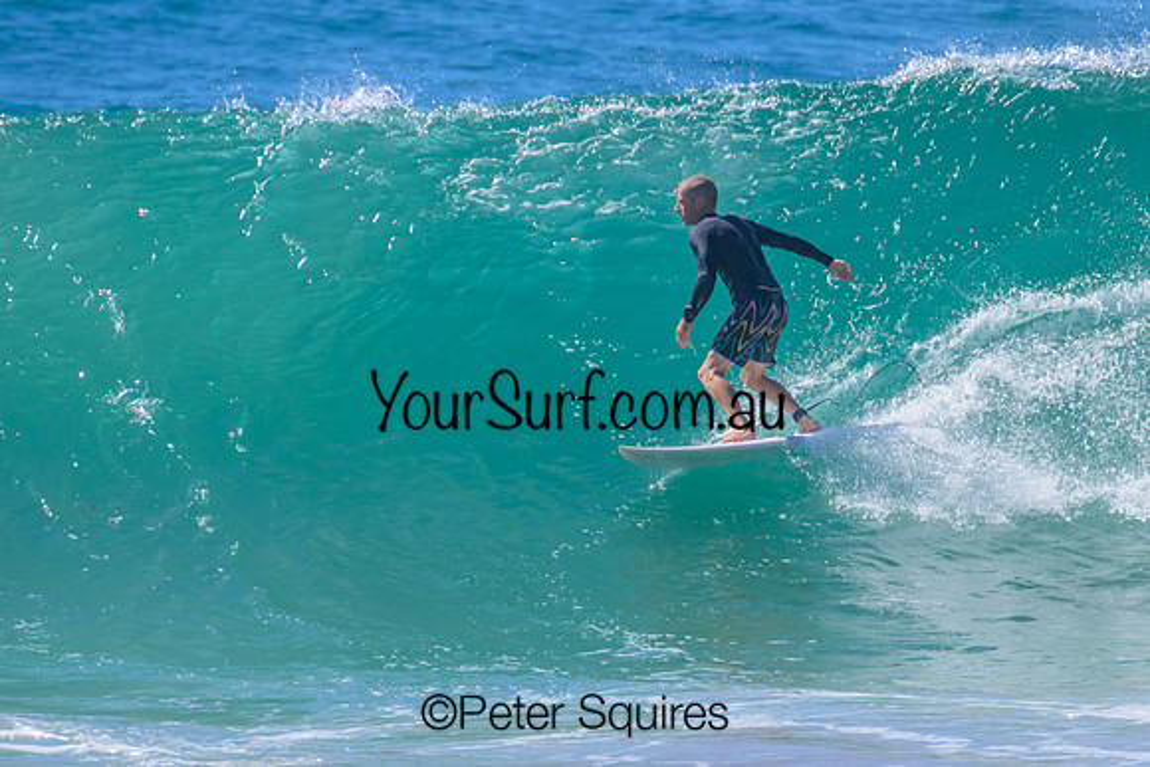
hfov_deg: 2.2
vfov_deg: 1.5
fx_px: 30304
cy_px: 383
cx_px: 682
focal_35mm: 948
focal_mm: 800
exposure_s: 1/2000
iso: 1250
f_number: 11
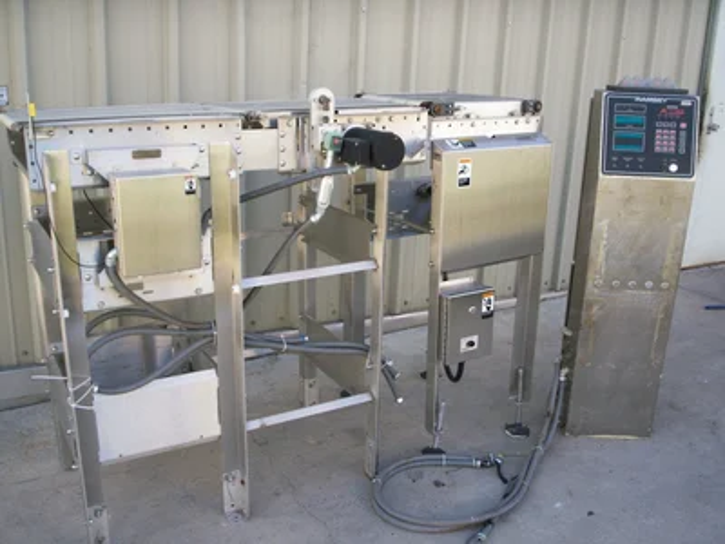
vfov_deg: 39.7
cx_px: 362
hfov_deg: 51.4
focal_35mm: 36
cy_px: 272
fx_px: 754
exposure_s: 1/122
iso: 100
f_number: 4.5
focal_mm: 5.9
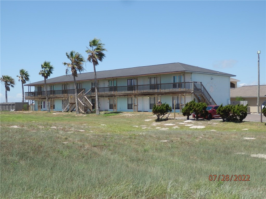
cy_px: 100
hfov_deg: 42.1
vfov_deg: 32.2
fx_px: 346
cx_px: 133
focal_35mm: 45
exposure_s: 1/640
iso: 80
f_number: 3.8
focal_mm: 8
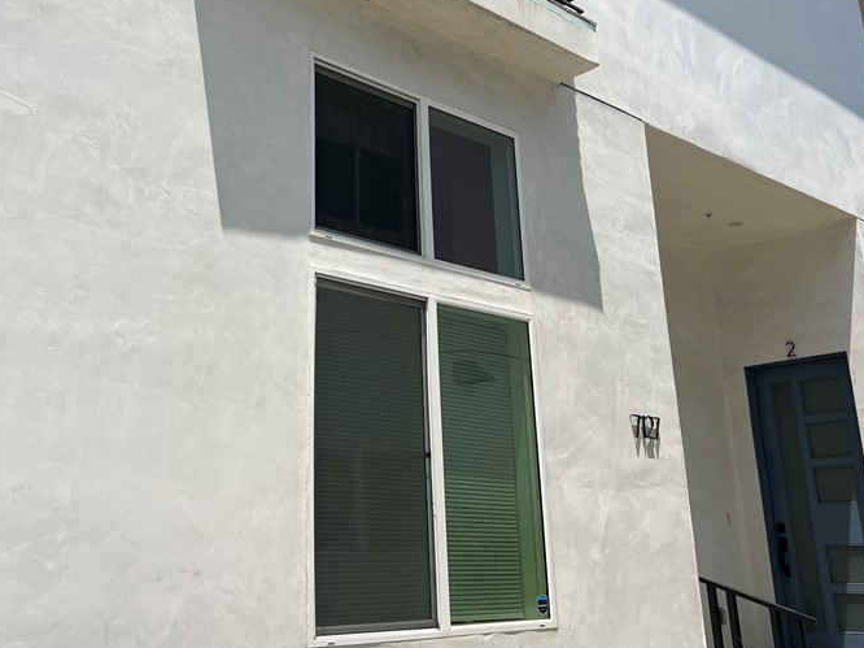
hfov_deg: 46.6
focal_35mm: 40
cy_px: 209
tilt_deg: +17.7
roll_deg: +1.5
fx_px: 998
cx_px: 359
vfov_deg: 35.5
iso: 50
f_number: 1.5
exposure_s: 1/6579
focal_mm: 5.7
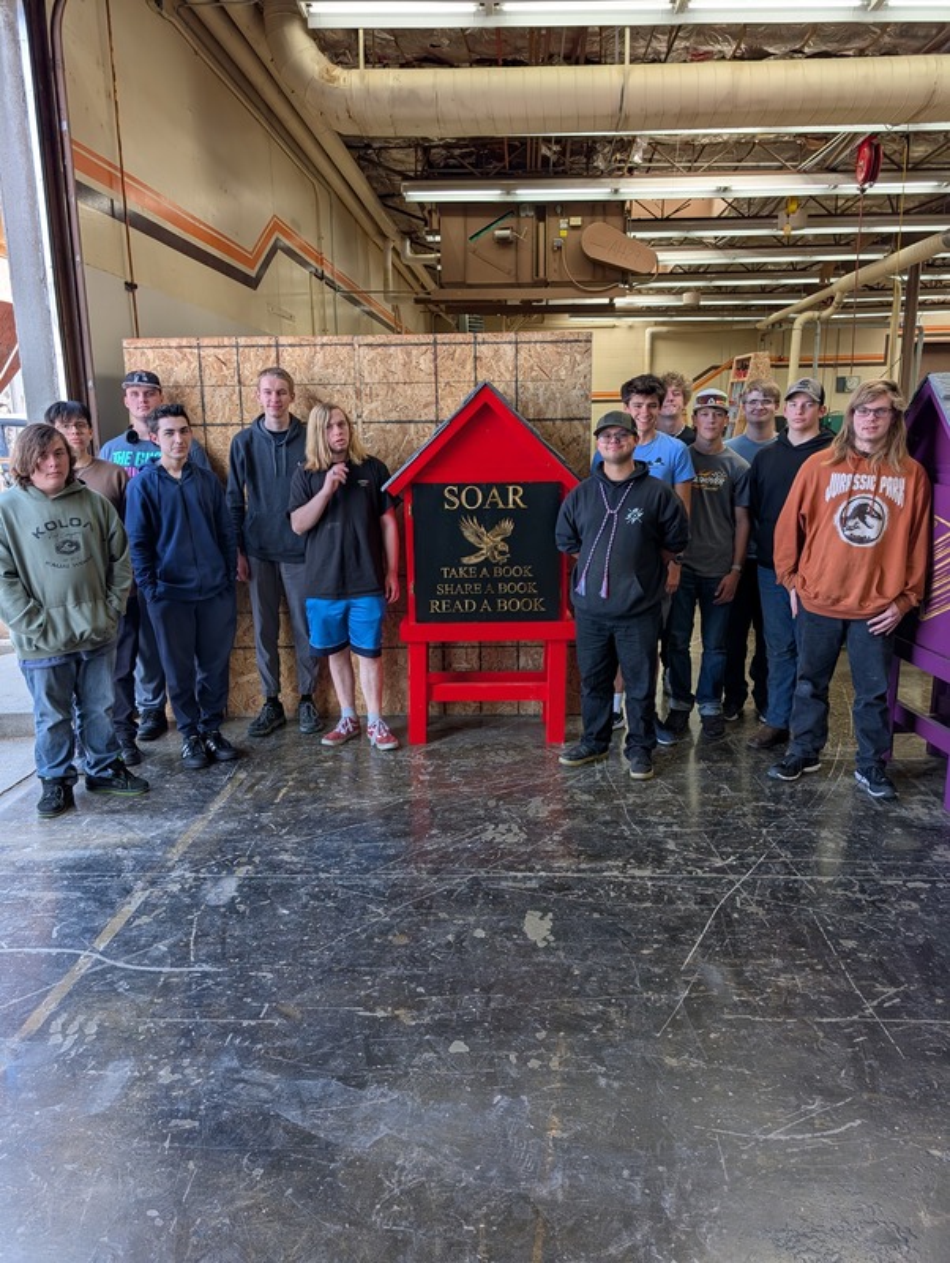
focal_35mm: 24
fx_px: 876
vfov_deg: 71.5
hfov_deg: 56.9
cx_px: 475
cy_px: 632
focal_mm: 6.9
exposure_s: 1/60
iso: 15
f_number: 1.68
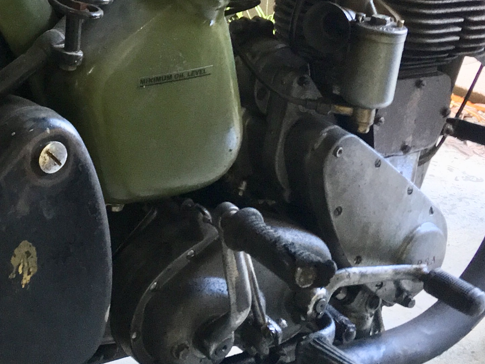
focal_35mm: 81
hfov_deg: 23.5
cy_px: 36
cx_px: 48
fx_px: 1135
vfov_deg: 17.9
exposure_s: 1/20
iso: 200
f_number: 2.2
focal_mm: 4.15
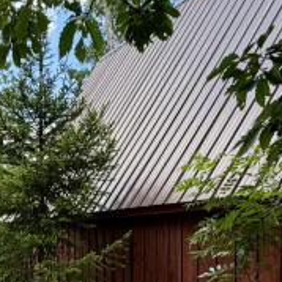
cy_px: 264
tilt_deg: -4.2
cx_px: 24
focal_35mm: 46
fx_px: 424
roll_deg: -0.6
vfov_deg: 34.3
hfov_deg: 34.5
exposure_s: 1/502
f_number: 2.2
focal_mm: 2.22
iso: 50
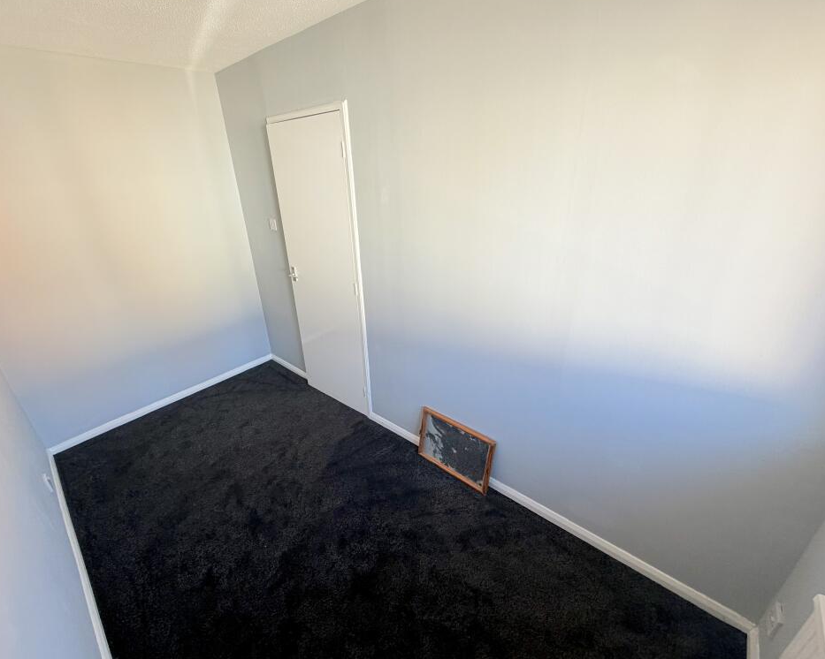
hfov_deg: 96.7
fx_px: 366
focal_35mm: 15
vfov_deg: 84.0
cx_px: 390
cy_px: 327
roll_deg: +3.7
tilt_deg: -24.6
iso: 125
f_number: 2.2
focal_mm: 2.22
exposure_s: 1/121
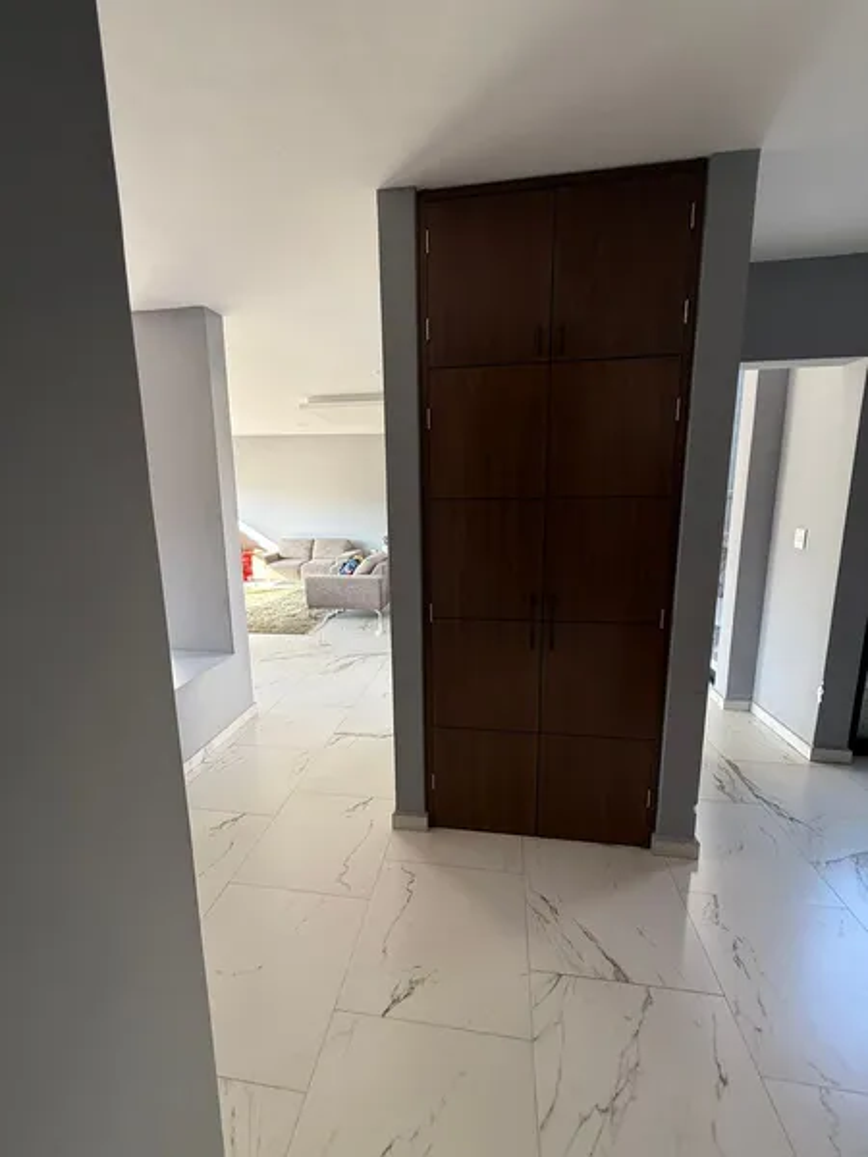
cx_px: 434
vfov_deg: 102.1
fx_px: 468
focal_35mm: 14
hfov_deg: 85.7
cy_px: 578
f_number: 2.2
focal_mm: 2.22
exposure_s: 1/99
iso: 100
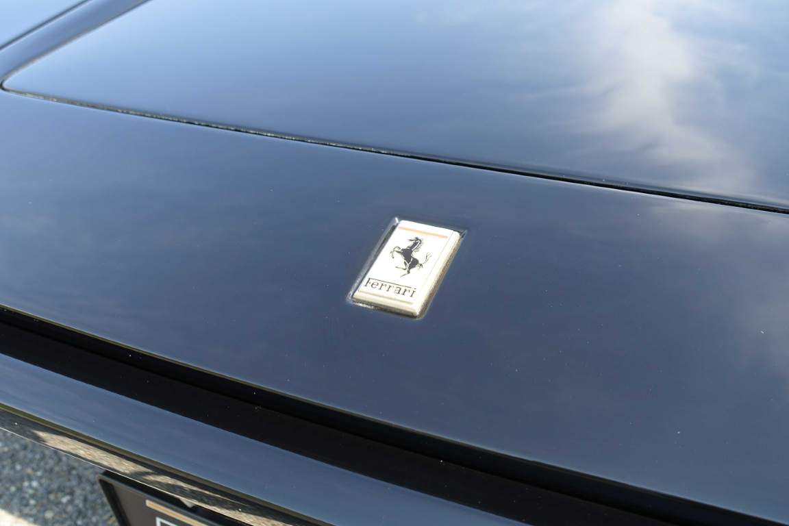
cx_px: 394
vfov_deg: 35.9
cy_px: 263
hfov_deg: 51.9
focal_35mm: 37
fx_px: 811
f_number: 4
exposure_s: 1/200
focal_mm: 13.72
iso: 125
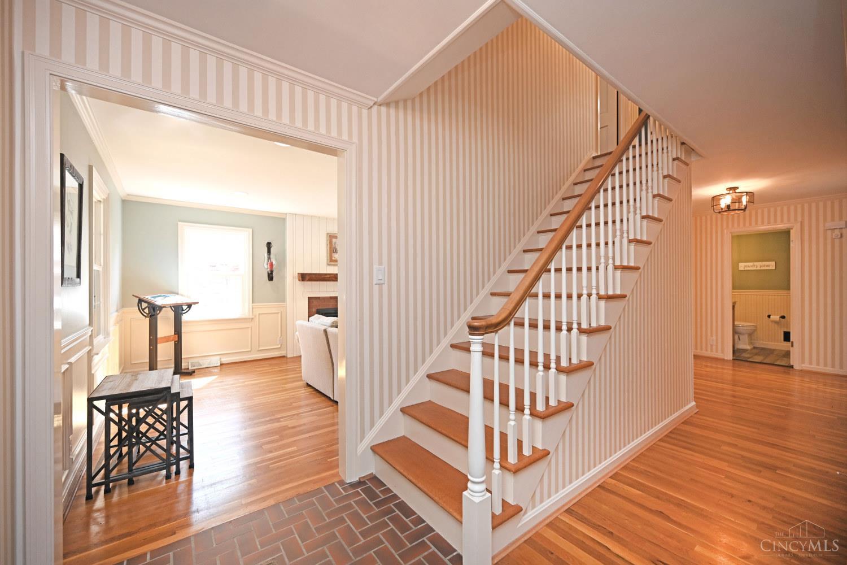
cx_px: 424
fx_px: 329
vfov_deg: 81.2
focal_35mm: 14
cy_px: 282
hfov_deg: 104.3
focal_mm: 14
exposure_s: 1/60
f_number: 4
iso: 280
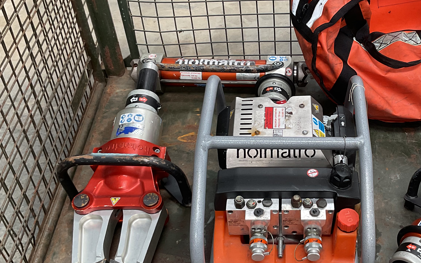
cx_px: 292
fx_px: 620
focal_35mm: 54
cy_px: 119
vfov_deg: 24.0
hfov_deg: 37.0
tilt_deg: -43.1
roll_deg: +0.7
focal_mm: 3
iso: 50
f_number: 1.8
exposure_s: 1/60
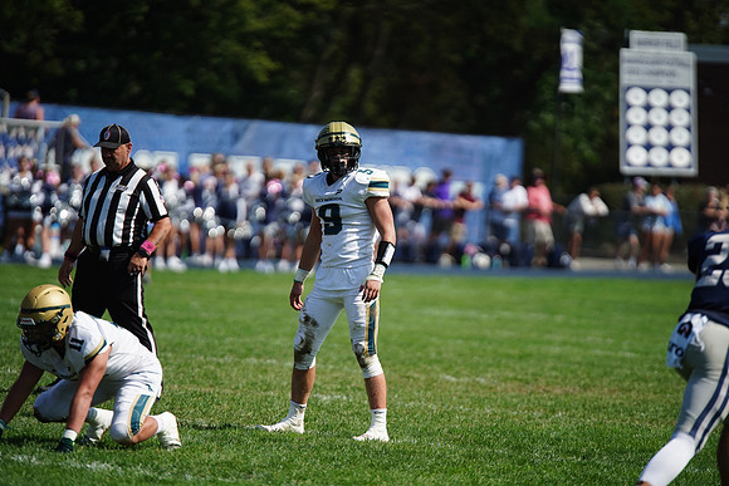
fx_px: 6076
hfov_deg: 6.9
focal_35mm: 300
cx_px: 364
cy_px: 243
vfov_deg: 4.6
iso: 400
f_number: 2.8
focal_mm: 300
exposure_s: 1/6400
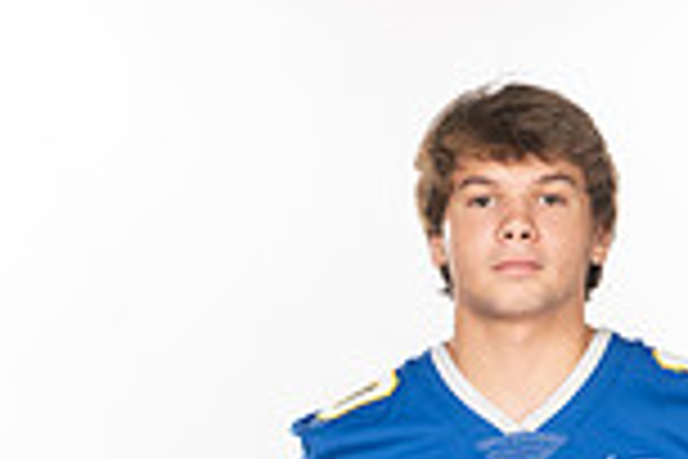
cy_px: 968
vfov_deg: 7.9
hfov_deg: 12.4
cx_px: 477
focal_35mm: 165
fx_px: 3153
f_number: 7.1
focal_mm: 56
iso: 800
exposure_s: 1/320
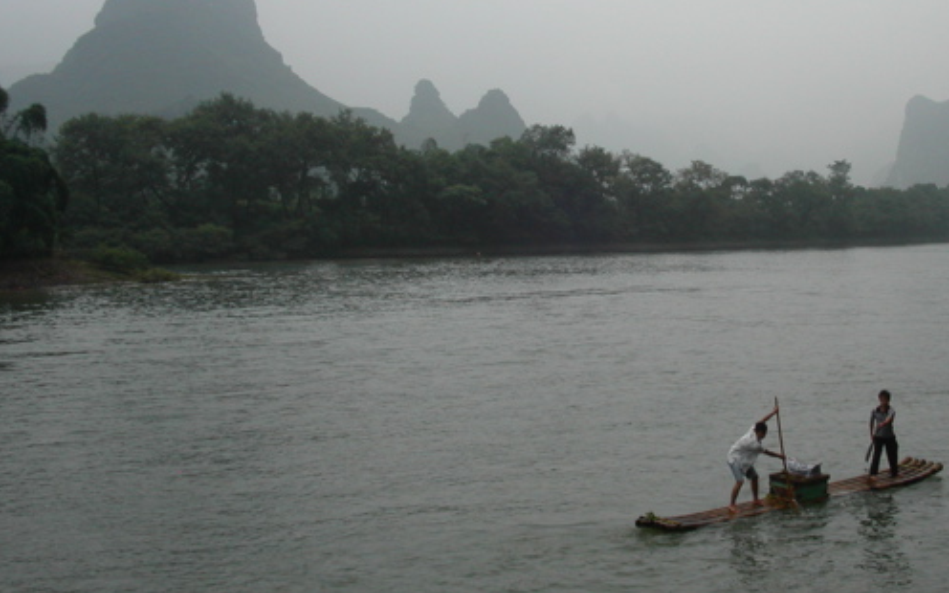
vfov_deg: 24.8
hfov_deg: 38.7
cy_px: 237
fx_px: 1345
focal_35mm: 52
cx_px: 564
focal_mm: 7.8
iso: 100
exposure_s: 1/350
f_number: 8
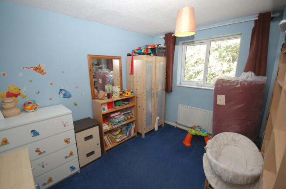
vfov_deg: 77.1
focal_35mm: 15
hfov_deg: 100.5
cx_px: 143
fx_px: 119
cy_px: 94
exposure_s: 1/60
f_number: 4
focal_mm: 10
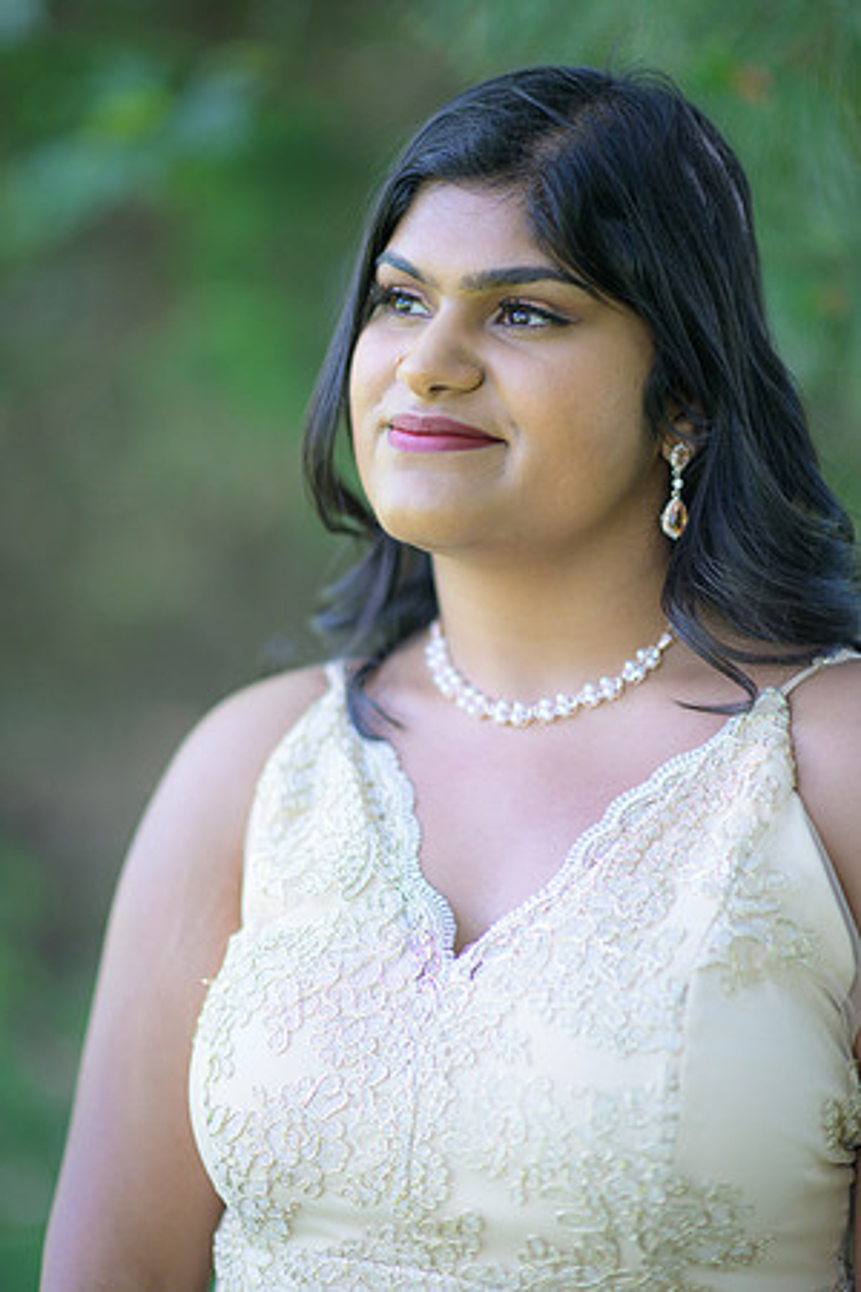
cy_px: 646
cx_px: 430
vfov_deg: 23.9
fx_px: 3049
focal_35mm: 85
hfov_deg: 16.1
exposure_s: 1/1250
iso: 400
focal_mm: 85
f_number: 1.4
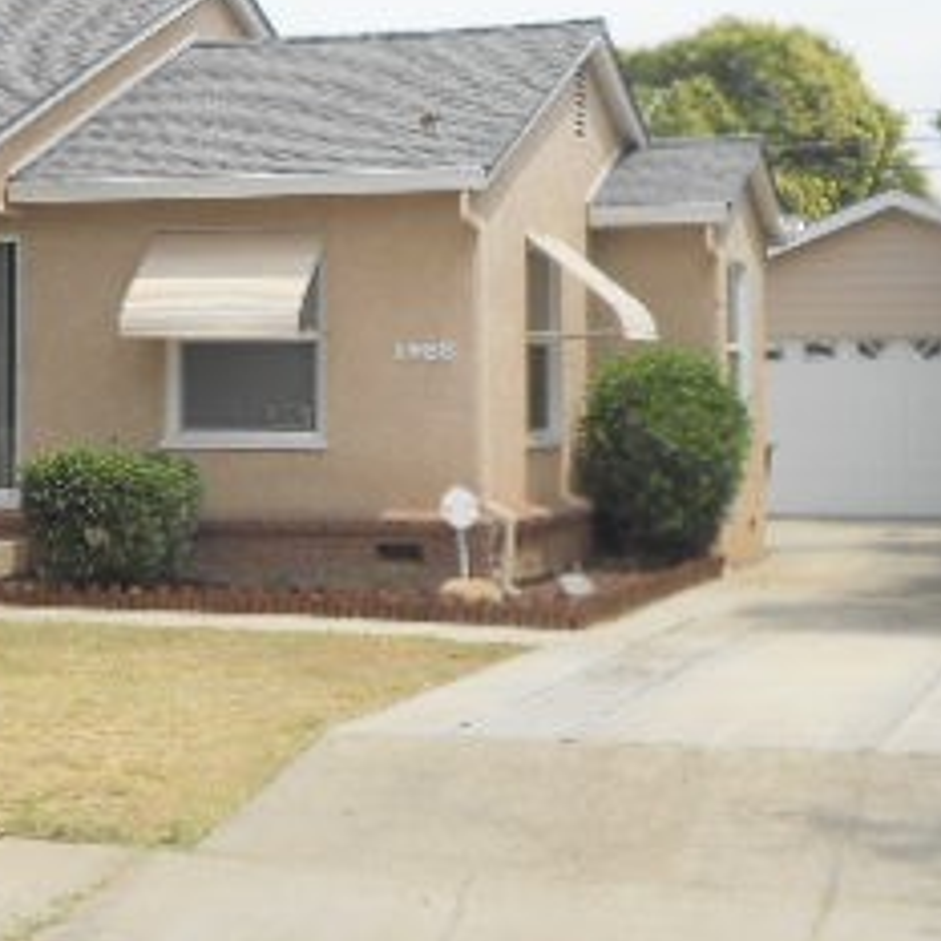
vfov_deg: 19.2
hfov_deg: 18.6
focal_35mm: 90
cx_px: -61
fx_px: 2768
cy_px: 299
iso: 80
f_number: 3.9
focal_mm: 6.7
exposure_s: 1/640
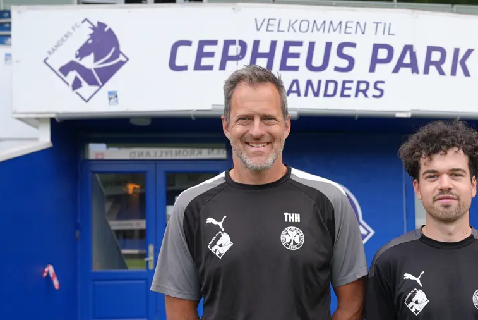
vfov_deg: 29.0
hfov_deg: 41.6
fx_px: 611
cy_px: 223
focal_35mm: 46
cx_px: 352
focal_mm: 29
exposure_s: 1/160
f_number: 4
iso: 80
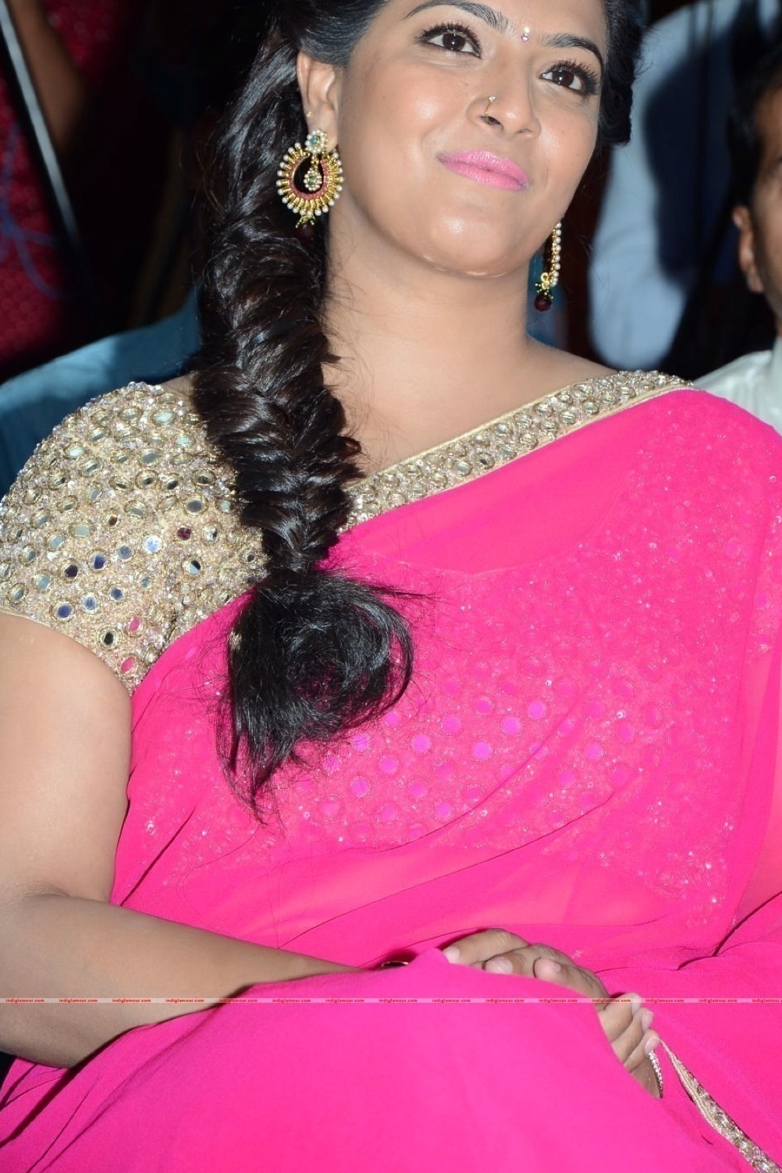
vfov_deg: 10.8
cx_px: 451
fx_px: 6177
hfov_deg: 7.2
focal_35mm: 190
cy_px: 466
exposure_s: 1/125
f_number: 6.3
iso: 500
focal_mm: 105
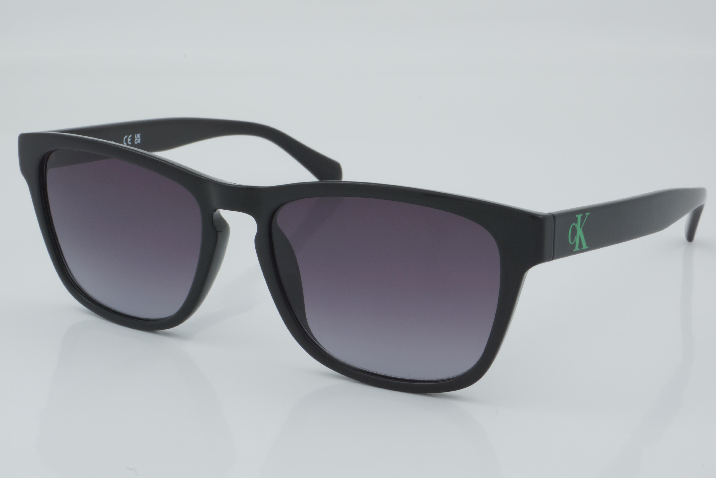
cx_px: 358
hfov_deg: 27.0
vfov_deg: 18.2
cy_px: 239
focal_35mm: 75
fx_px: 1492
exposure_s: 1/4
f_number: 32
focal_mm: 50
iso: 100
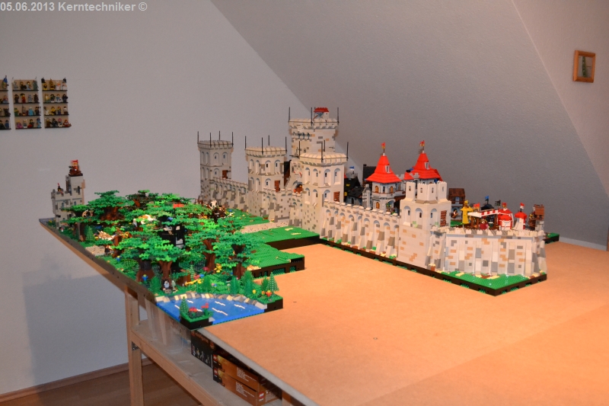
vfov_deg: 40.0
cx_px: 304
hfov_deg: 57.2
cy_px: 203
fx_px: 558
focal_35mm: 33
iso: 3200
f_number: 4
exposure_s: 1/60
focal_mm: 22
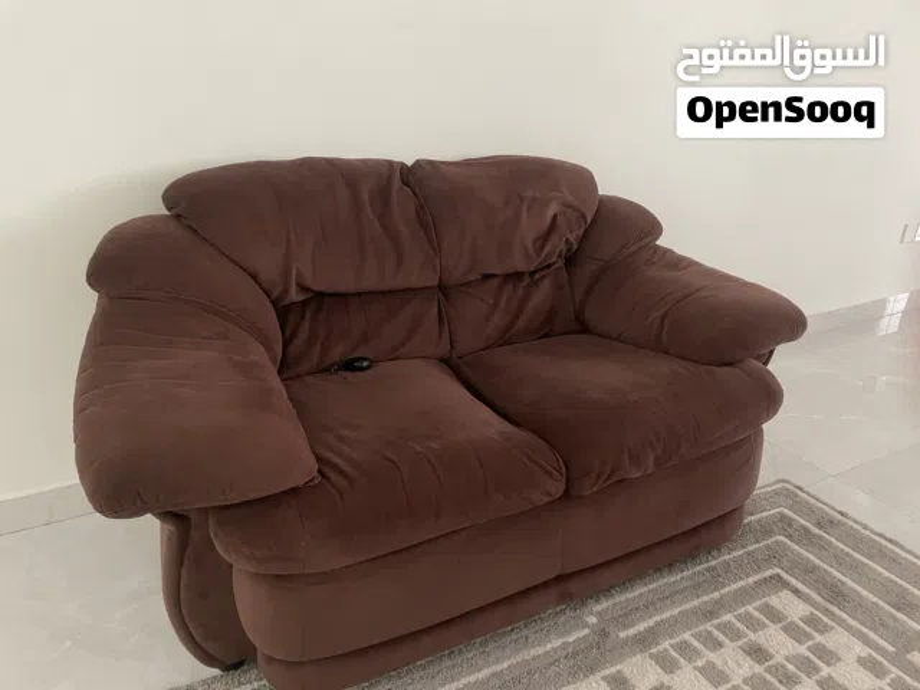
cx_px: 460
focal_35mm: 26
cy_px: 345
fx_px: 691
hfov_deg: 67.3
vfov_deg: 53.1
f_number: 1.6
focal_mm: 4.2
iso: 500
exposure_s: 1/33
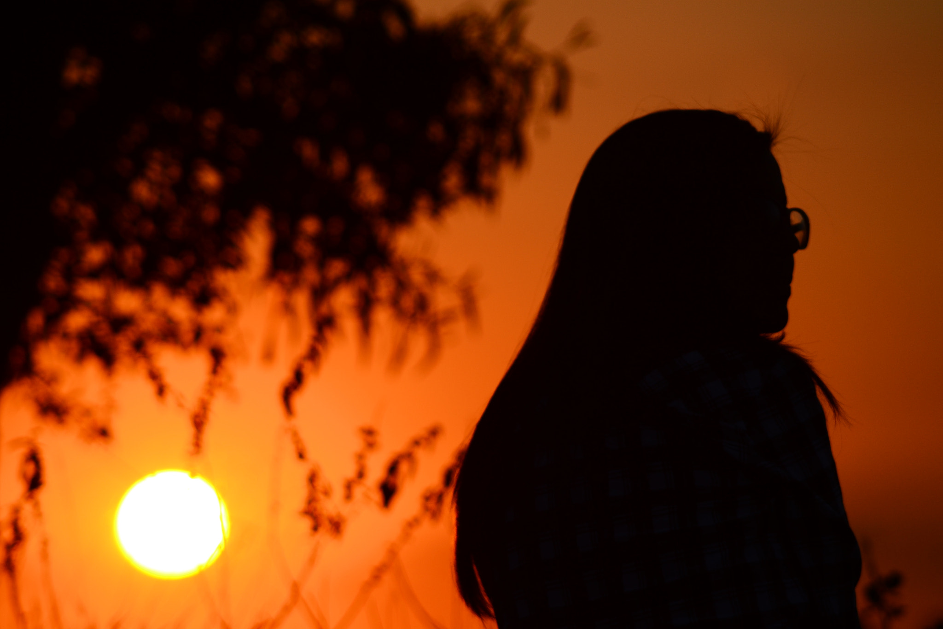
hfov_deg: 7.2
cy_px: 314
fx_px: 7464
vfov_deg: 4.8
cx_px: 472
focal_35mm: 285
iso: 100
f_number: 5.6
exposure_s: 1/1000
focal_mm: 190
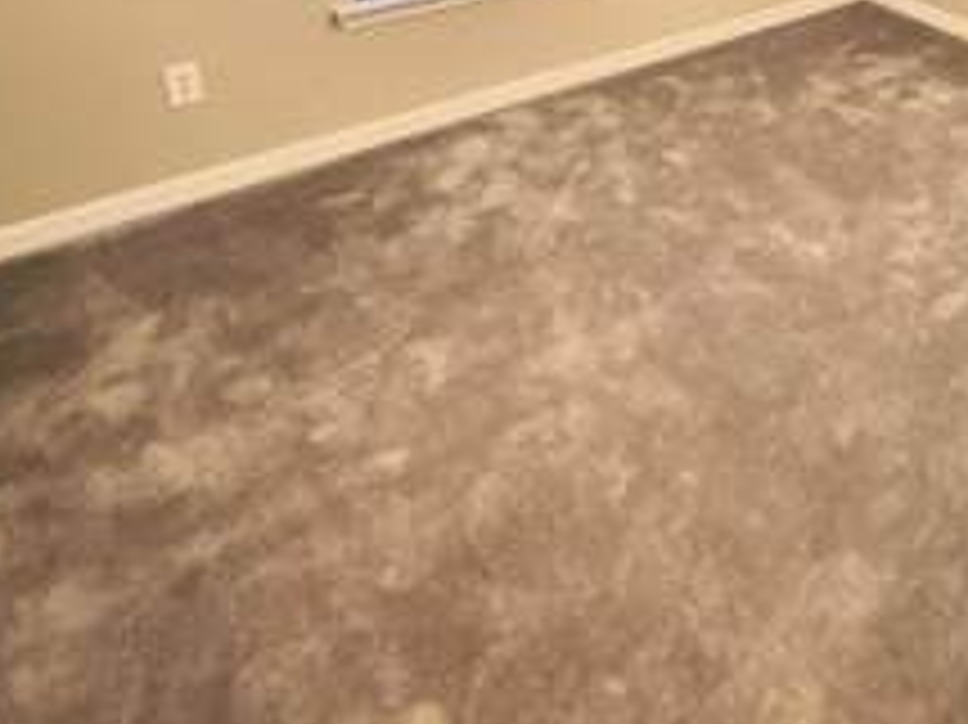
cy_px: -13
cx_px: 806
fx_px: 811
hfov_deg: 56.1
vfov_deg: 41.4
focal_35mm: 29
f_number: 2.2
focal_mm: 2.2
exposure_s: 1/30
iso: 320
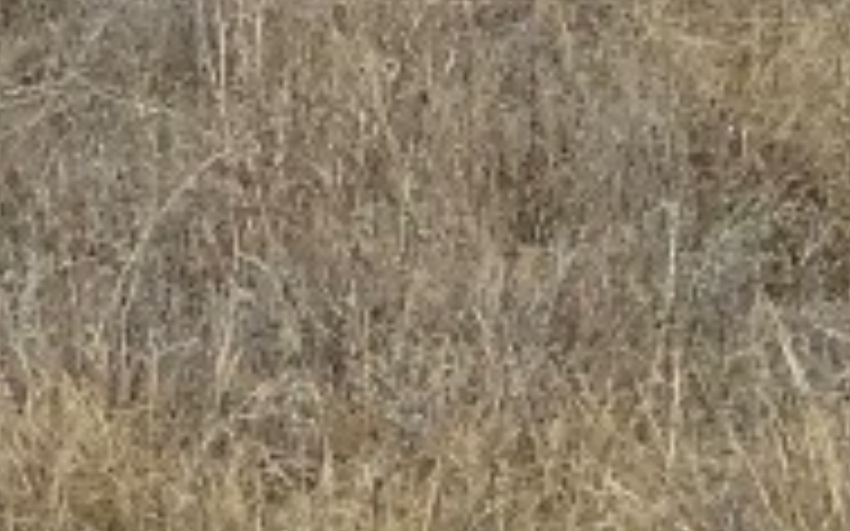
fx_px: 4122
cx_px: -414
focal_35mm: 178
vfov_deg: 6.9
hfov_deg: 11.3
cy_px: -774
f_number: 2.4
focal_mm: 3.3
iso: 25
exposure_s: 1/473
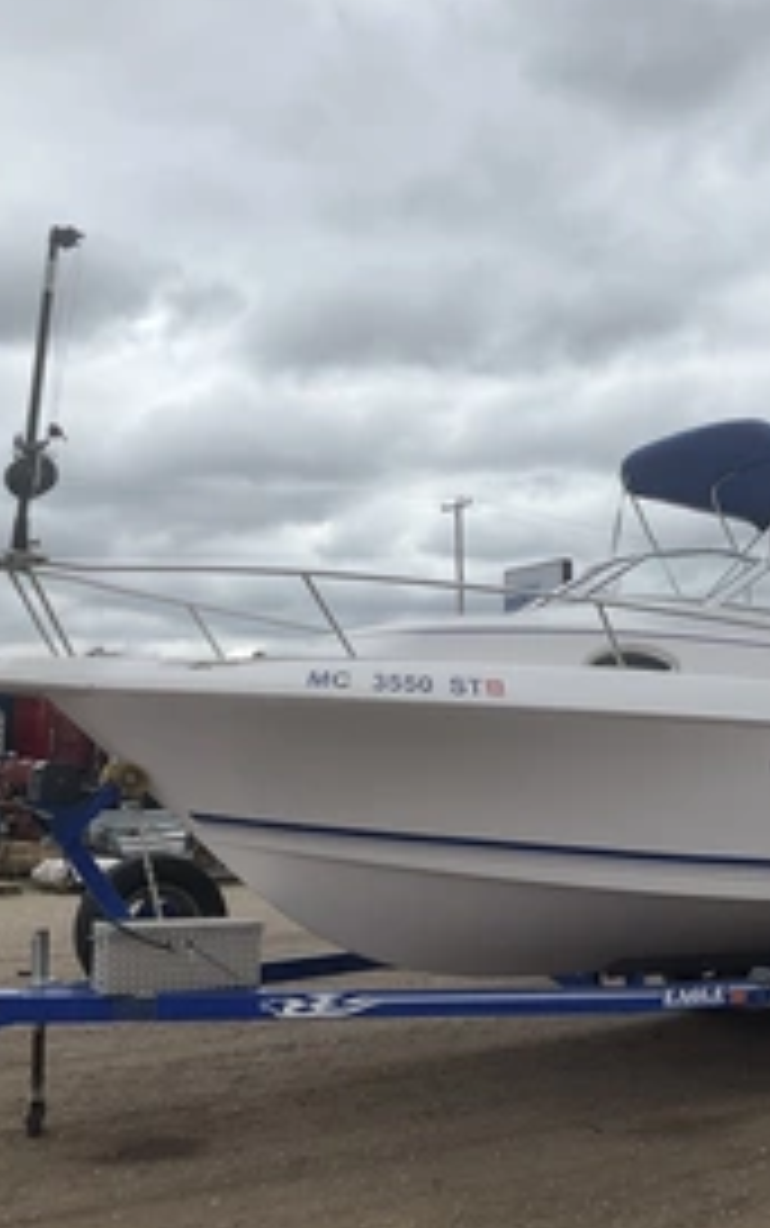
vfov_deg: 44.3
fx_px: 1509
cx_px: 554
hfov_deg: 28.3
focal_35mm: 45
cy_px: 657
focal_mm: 3
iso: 25
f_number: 1.8
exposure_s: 1/1984
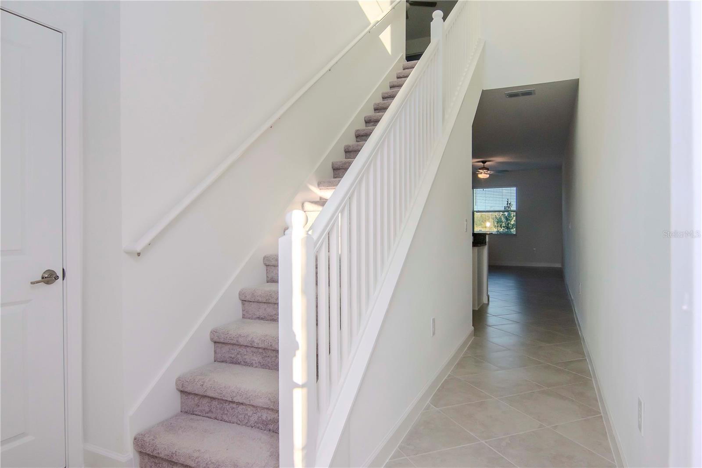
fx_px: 409
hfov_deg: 81.2
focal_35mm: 21
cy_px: 234
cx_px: 351
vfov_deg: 59.5
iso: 640
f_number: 9
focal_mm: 14
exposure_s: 1/200
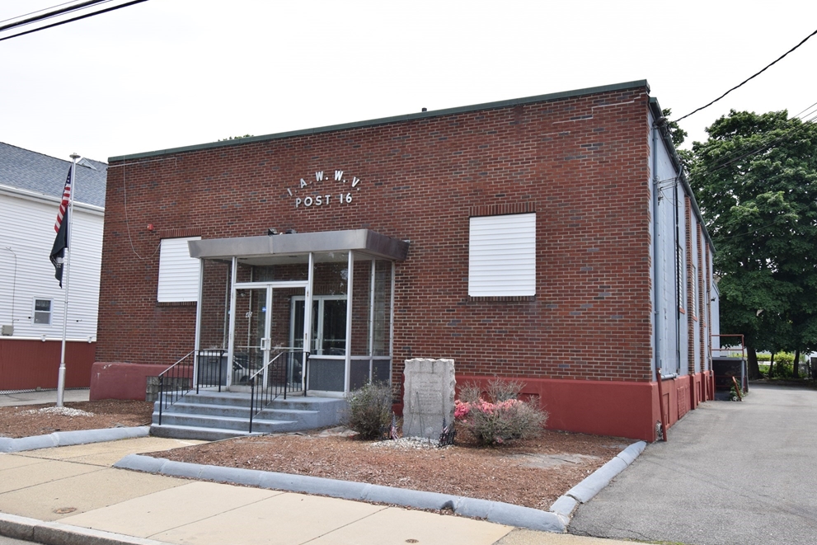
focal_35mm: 31
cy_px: 277
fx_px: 704
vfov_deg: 42.3
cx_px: 416
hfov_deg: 60.3
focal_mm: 20
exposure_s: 1/640
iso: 400
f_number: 8
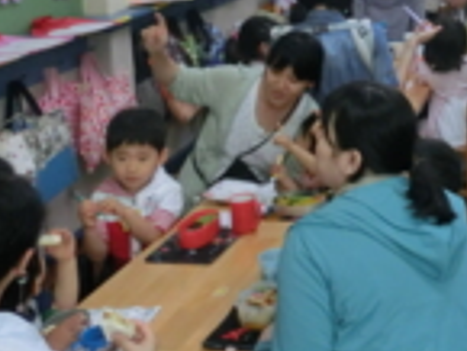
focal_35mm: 66
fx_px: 891
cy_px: -42
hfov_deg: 26.8
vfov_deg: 21.1
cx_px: 522
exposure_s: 1/125
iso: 320
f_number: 3
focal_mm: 4.24
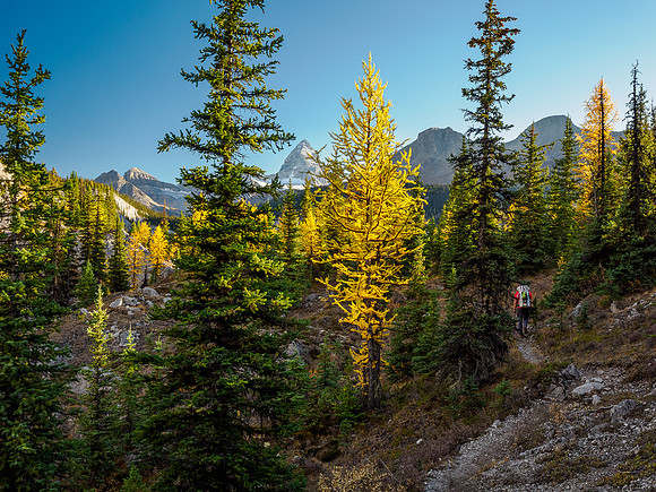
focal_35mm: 32
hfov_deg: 56.8
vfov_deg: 44.2
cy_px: 246
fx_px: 606
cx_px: 328
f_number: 8
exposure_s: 1/60
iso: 320
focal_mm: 16
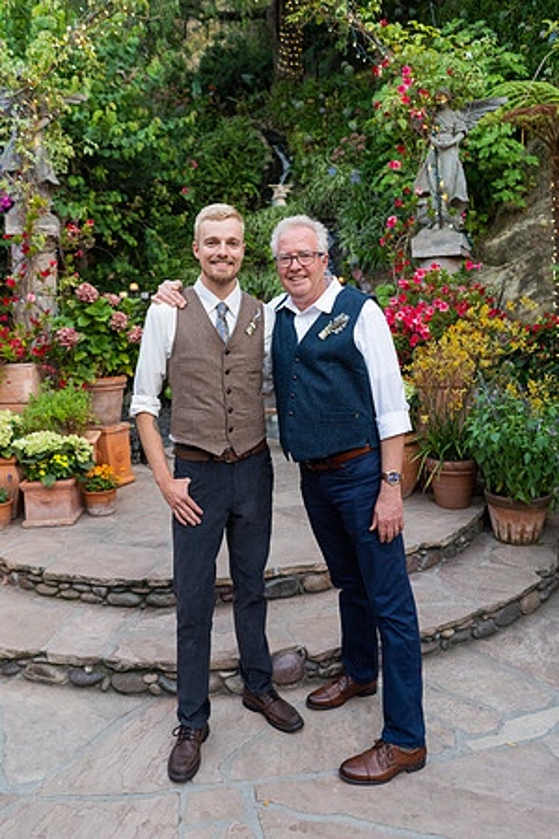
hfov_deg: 46.4
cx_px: 280
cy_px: 420
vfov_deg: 65.5
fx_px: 652
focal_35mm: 28
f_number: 3.2
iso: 500
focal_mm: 28
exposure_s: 1/250
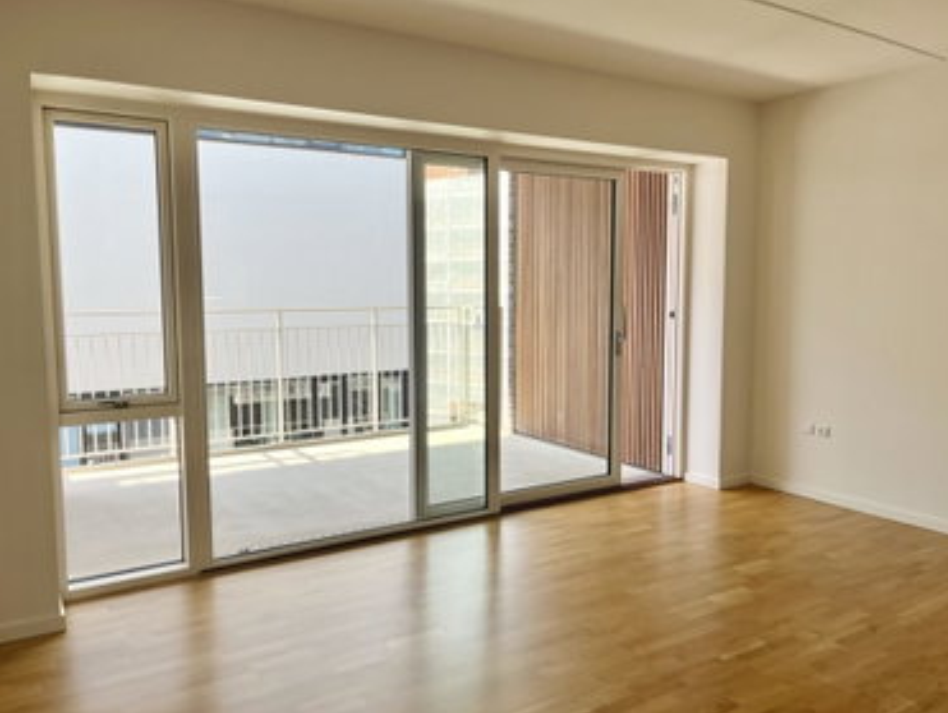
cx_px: 468
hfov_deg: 63.4
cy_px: 363
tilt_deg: -5.4
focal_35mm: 28
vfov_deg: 49.8
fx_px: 768
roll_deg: -0.1
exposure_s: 1/454
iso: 50
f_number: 1.6
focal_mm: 5.1
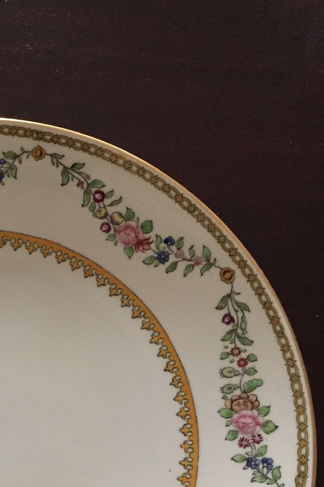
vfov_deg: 32.8
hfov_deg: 22.1
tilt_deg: -81.4
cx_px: -8
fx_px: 796
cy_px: 406
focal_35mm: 59
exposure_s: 1/25
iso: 250
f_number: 2.2
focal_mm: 4.15
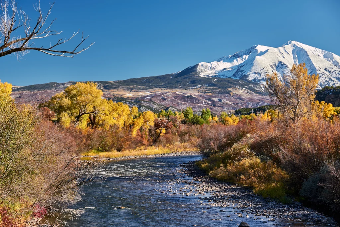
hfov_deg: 27.0
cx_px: 170
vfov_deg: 18.2
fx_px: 708
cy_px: 114
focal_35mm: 75
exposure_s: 1/100
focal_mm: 50
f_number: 5.6
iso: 200
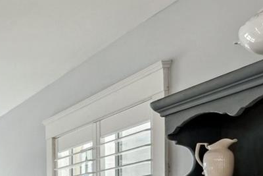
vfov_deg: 20.1
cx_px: -188
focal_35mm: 64
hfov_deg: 22.1
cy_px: 203
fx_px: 468
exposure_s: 1/13
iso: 400
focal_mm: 16
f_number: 8
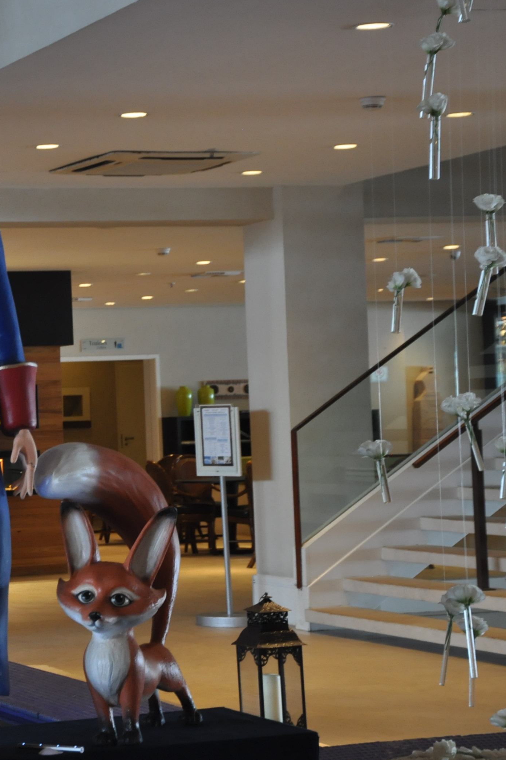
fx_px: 2188
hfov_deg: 13.0
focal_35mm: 104
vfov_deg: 19.7
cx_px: 12
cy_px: 385
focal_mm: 45
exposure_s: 1/20
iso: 800
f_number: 4.8
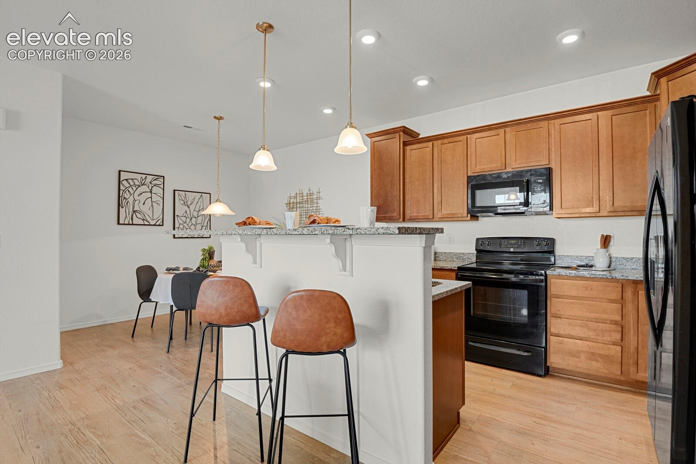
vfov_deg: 70.4
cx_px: 348
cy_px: 232
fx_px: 329
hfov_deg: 93.3
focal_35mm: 17
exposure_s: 1.6
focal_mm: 17
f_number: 8
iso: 250
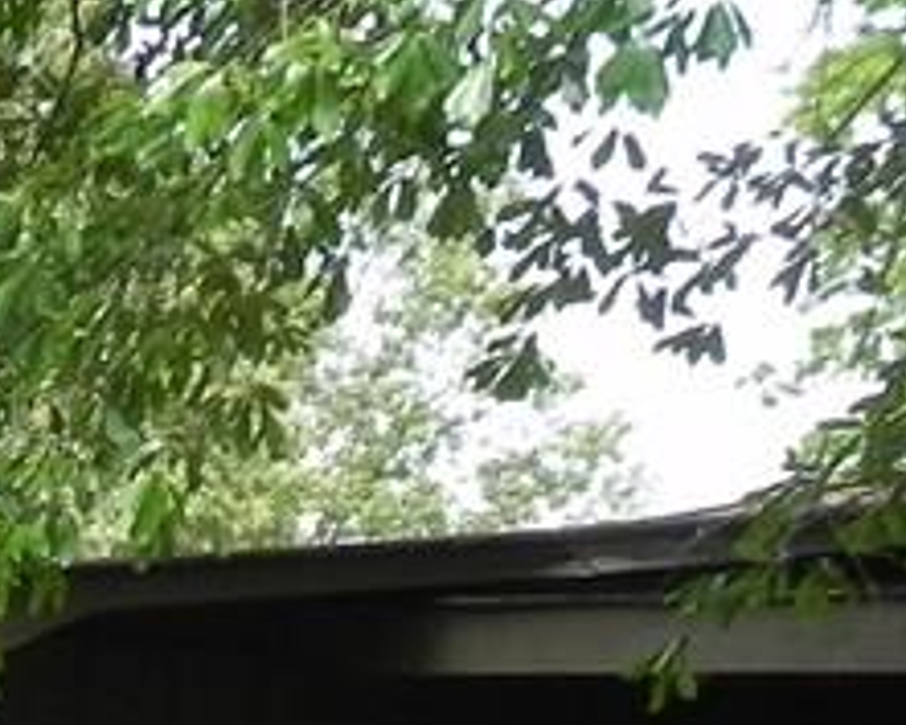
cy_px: 1540
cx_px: -713
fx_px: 3997
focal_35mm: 149
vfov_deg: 9.6
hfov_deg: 11.9
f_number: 5
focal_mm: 5.9
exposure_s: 1/178
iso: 160
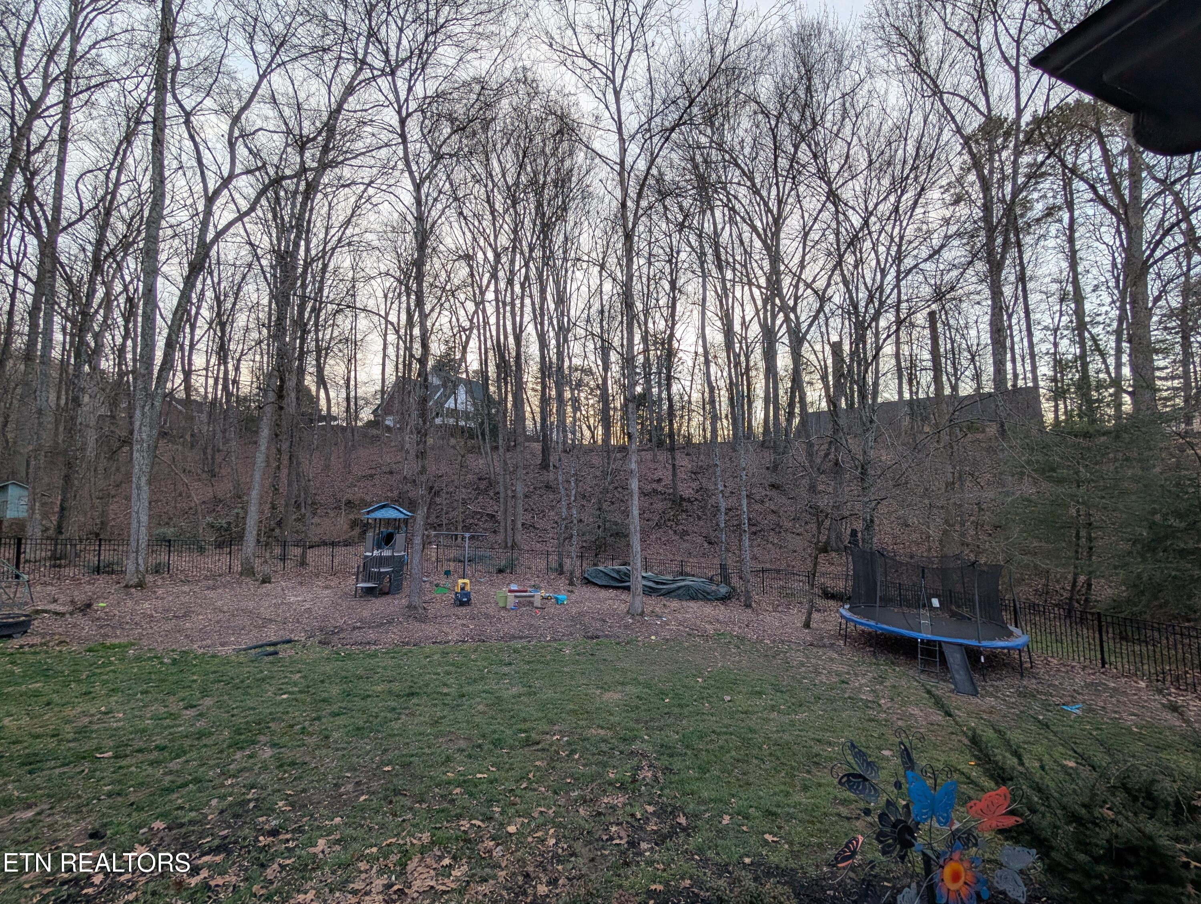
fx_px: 417
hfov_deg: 110.5
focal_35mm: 12
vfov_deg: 94.6
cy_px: 452
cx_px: 600
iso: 48
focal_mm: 2.02
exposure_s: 1/163
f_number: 1.7
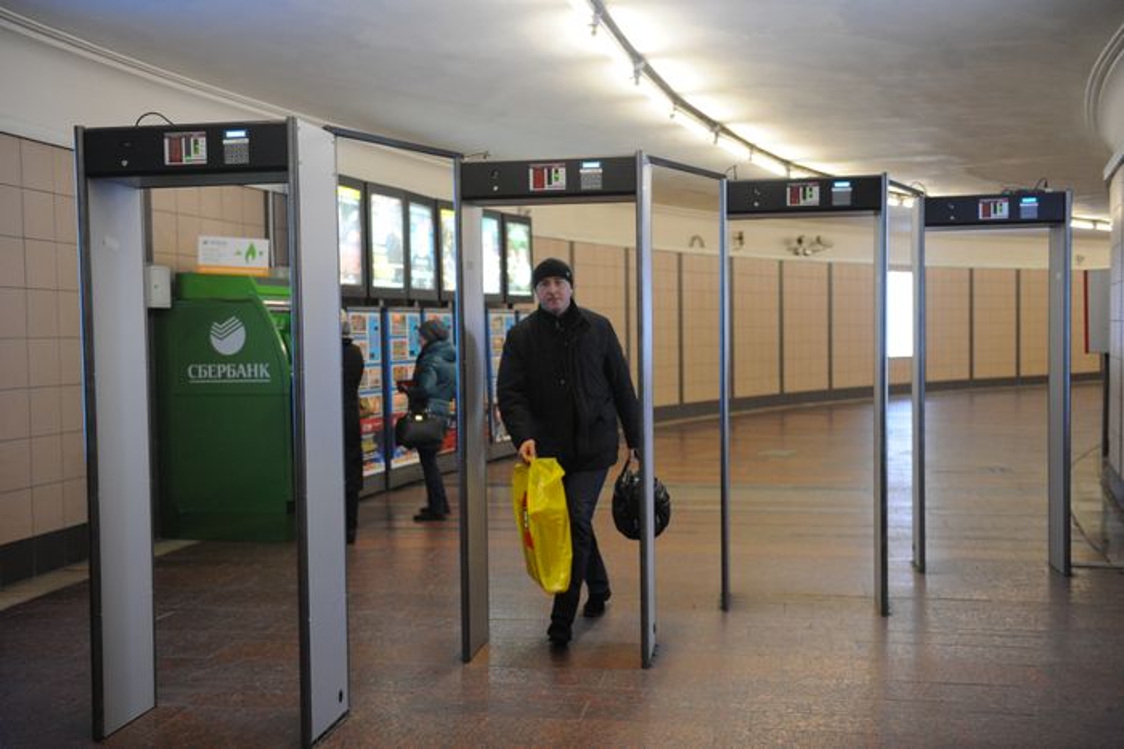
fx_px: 1186
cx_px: 562
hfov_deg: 50.7
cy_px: 374
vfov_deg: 35.0
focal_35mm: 38
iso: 3200
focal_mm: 38
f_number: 3.2
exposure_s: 1/250
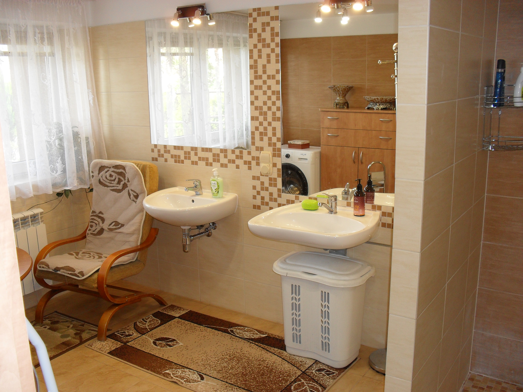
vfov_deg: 40.7
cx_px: 262
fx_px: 529
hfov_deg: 52.6
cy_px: 196
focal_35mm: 35
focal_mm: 6.3
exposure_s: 1/45
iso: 100
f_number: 3.2
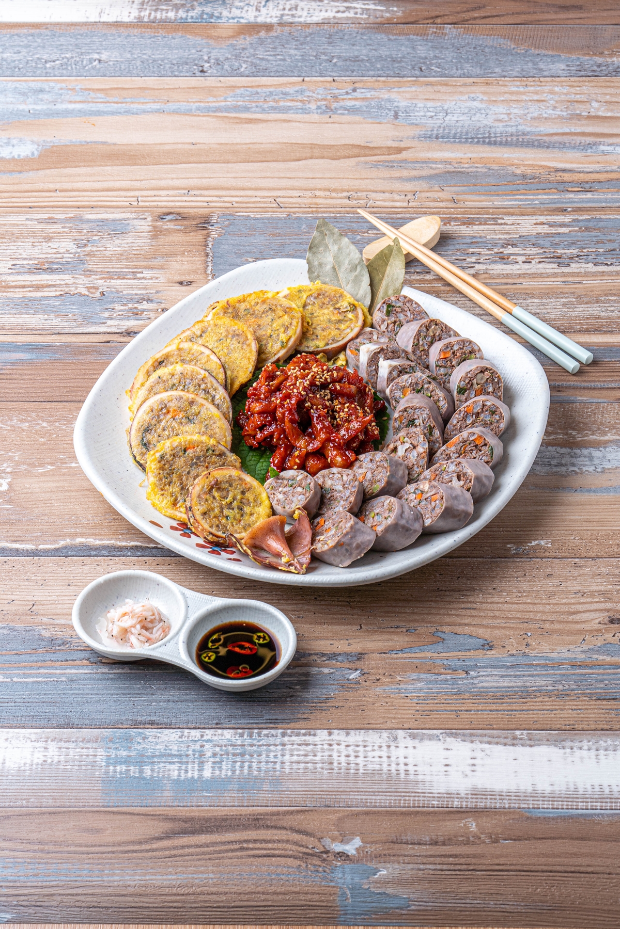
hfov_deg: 14.0
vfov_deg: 20.8
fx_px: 2531
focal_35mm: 98
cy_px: 464
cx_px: 310
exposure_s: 1/125
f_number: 18
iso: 100
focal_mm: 98
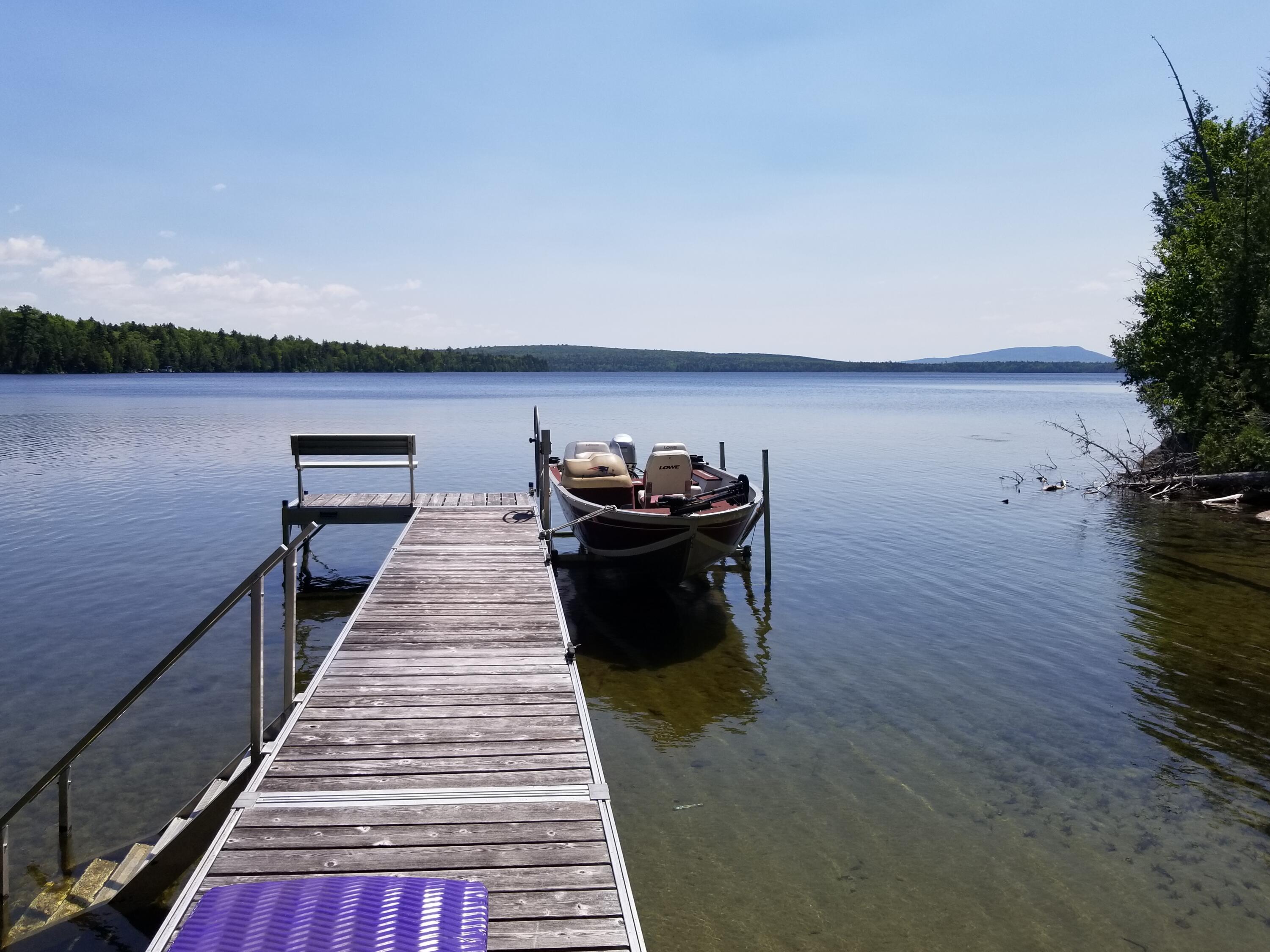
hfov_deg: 67.3
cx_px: 635
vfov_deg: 53.1
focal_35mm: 26
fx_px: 954
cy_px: 476
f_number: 1.7
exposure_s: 1/4219
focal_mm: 4.25
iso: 50
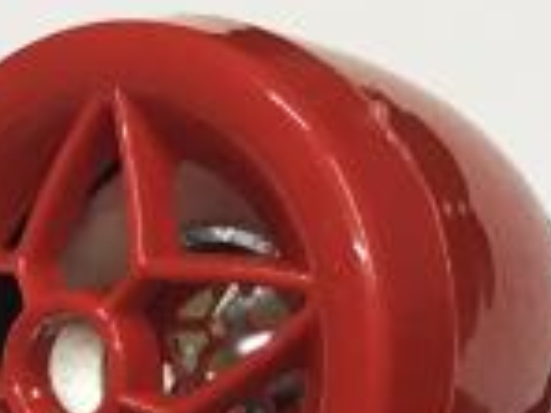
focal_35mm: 157
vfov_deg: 8.6
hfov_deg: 12.2
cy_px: 979
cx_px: -171
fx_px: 2499
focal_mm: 4.15
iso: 64
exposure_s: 1/30
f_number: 2.2
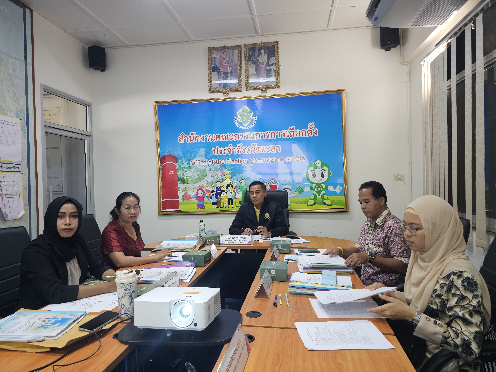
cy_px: 186
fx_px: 330
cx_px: 248
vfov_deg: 58.9
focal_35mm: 23
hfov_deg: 73.9
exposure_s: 1/120
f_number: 1.7
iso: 800
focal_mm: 6.3
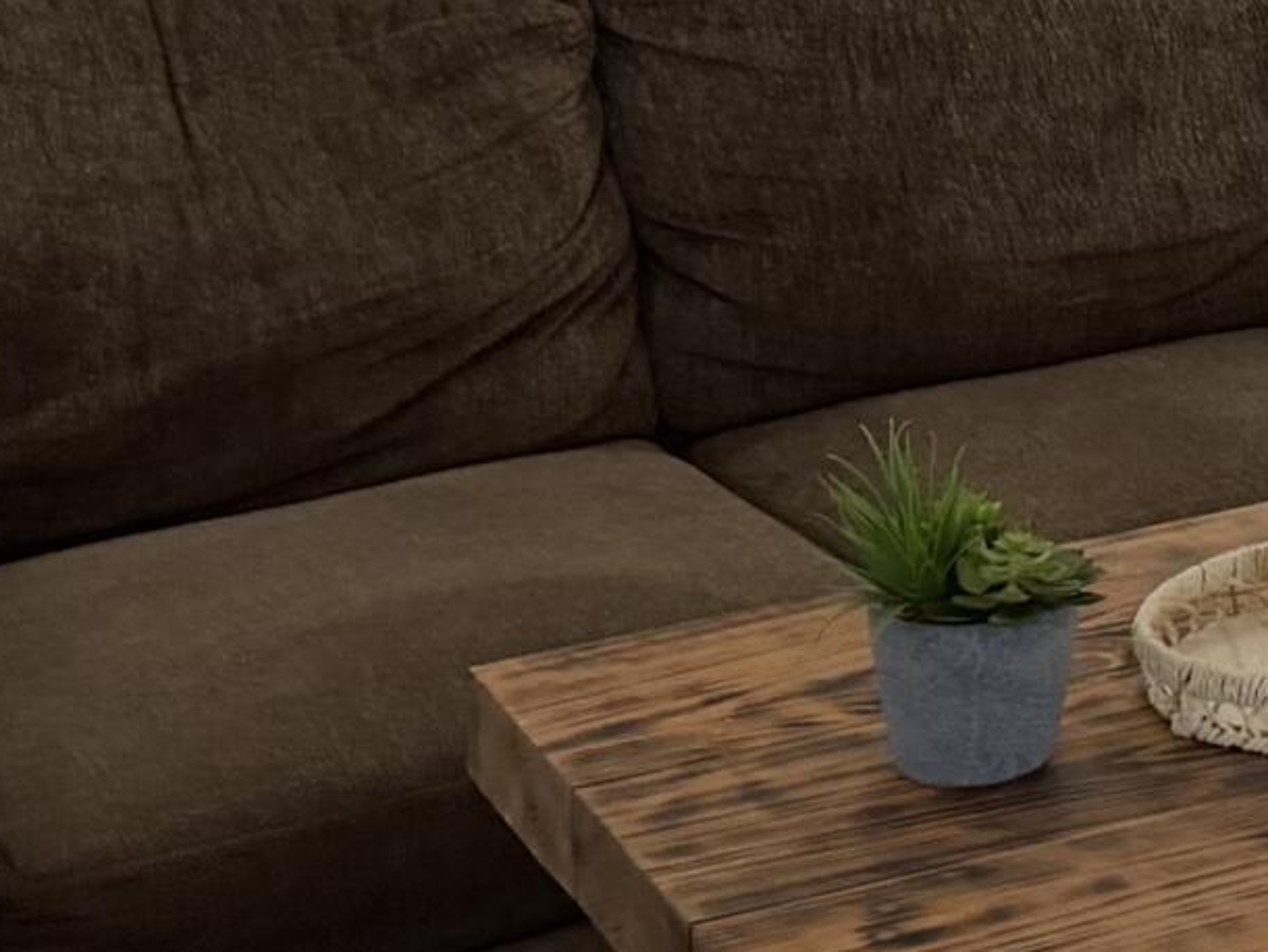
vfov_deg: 12.1
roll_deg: +0.3
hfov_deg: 15.5
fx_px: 4324
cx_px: 1827
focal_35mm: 118
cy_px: -424
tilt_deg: -6.5
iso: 250
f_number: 1.78
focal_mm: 6.76
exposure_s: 1/60
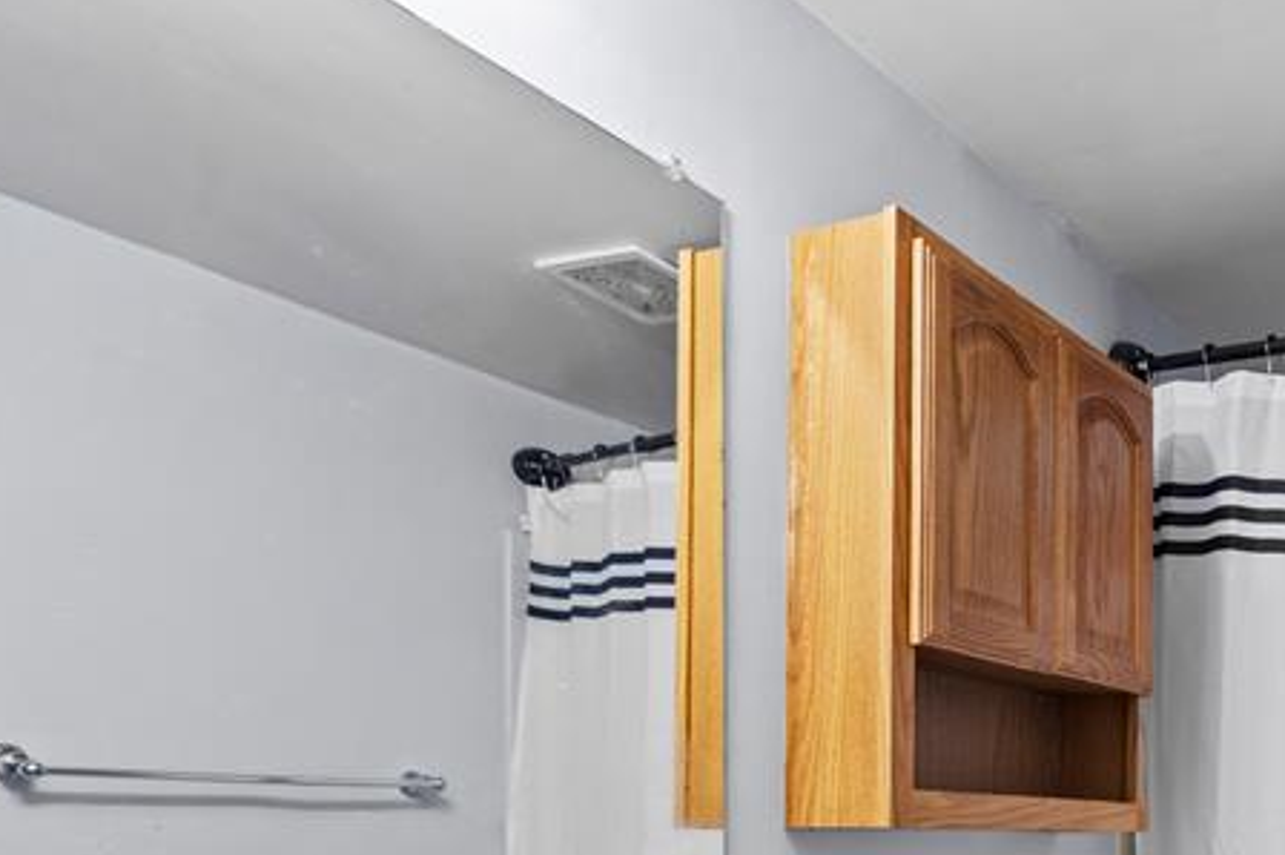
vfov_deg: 36.0
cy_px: 823
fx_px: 1198
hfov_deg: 45.7
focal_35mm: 34
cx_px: 1337
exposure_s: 1/3
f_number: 8
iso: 500
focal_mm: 14.7
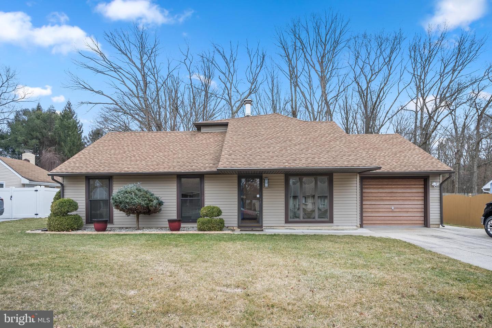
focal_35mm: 19
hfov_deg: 86.9
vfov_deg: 64.6
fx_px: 260
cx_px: 246
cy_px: 164
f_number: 4
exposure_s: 1/800
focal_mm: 19
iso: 200
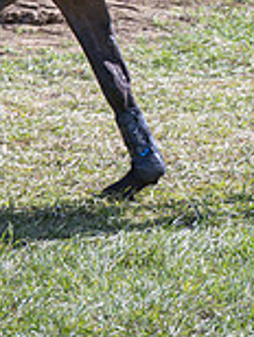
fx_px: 3825
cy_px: -132
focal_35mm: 392
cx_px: 162
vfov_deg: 5.0
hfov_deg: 3.8
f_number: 4
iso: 400
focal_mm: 86
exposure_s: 1/800
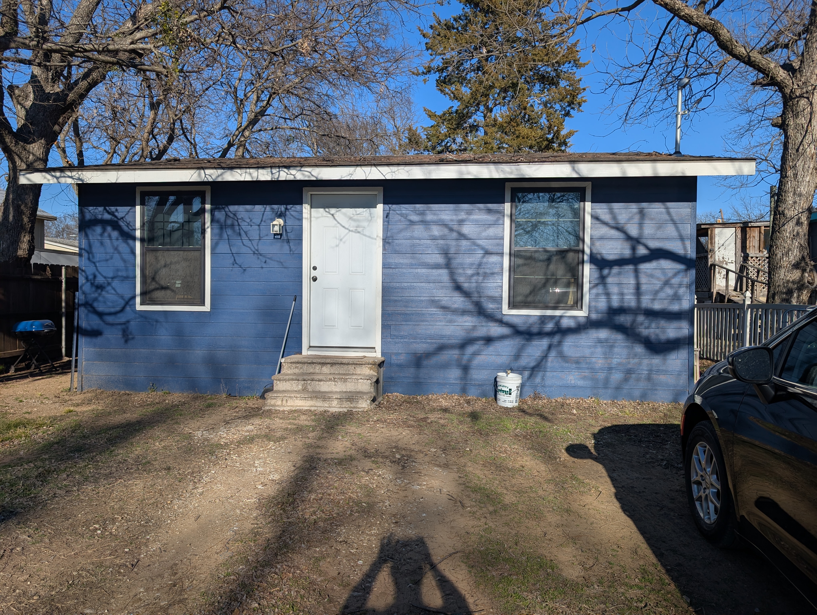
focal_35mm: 24
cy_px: 308
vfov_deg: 56.9
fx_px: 567
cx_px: 408
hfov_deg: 71.5
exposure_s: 1/2088
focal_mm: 6.9
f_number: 1.68
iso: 22
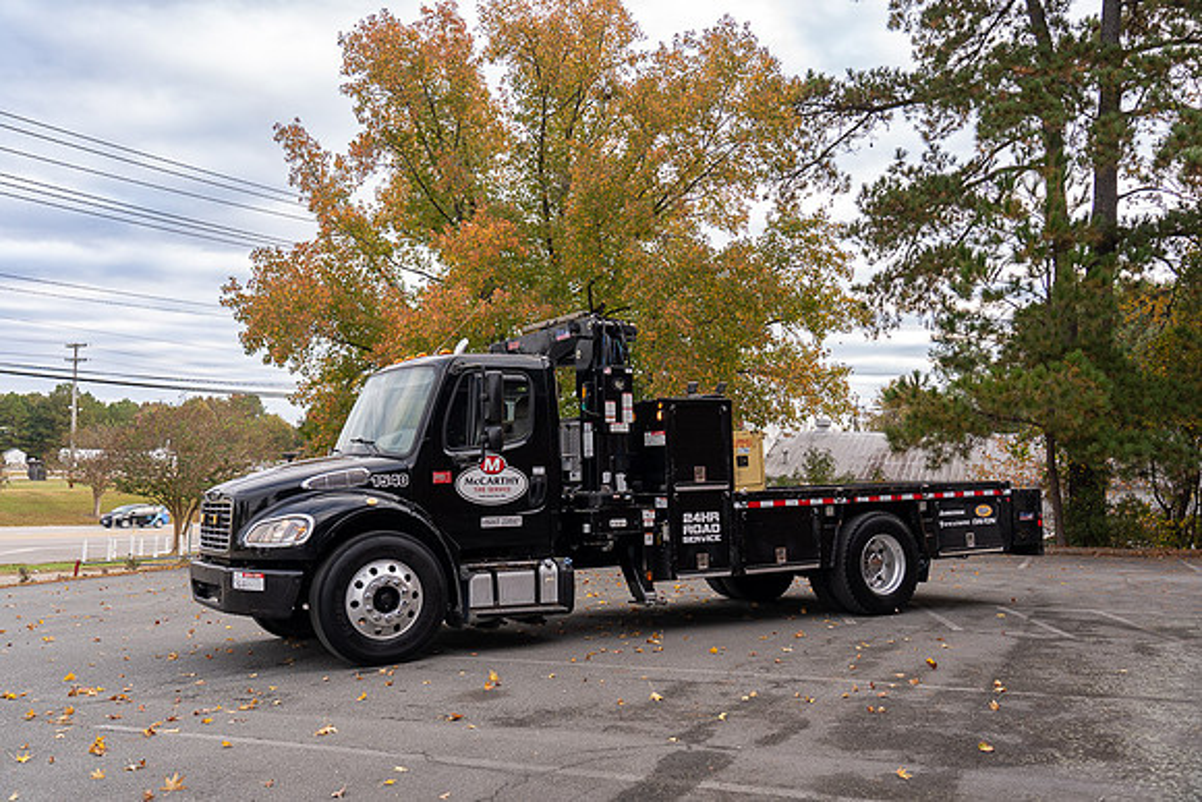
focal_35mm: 32
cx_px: 601
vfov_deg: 41.1
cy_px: 401
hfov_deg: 58.7
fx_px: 1069
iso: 100
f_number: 4.5
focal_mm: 32
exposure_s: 1/80
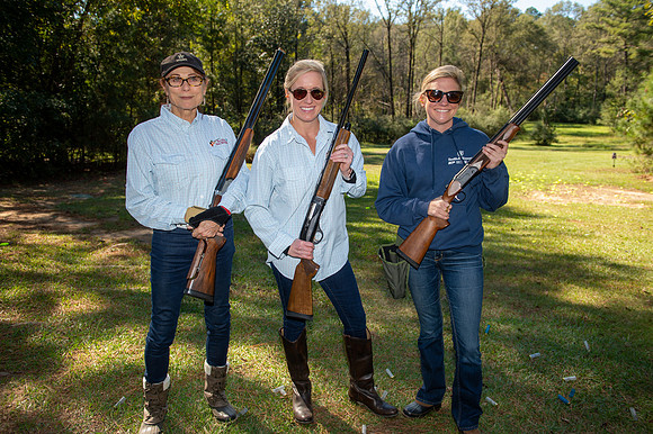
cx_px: 326
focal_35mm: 27
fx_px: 489
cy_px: 217
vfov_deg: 47.9
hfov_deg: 67.4
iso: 125
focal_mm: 27
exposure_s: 1/200
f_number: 4.5
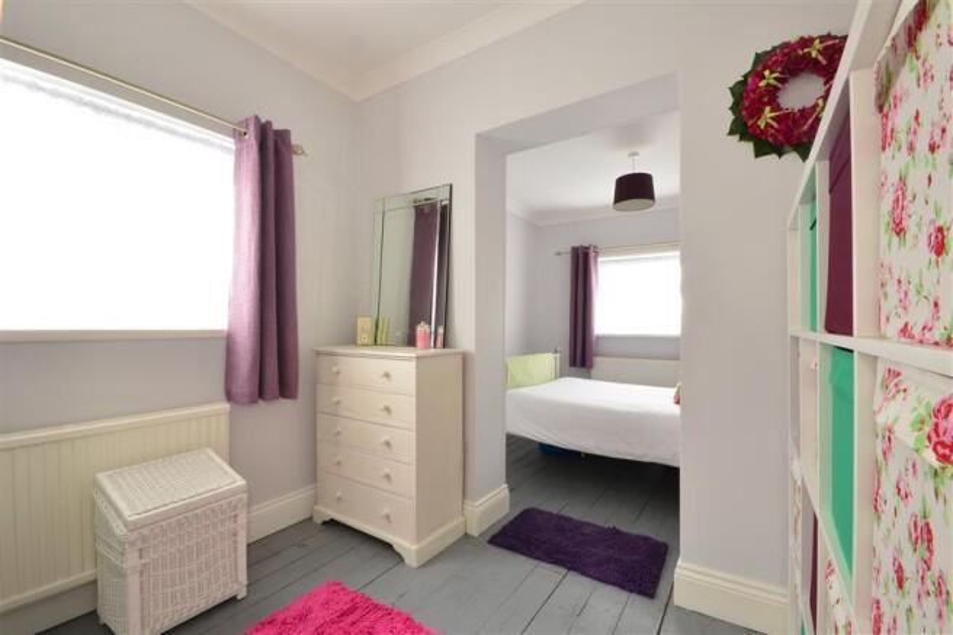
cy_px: 318
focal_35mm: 15
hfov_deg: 100.4
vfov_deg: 77.3
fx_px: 397
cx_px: 476
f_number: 16
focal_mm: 10
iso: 400
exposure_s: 1/1.6
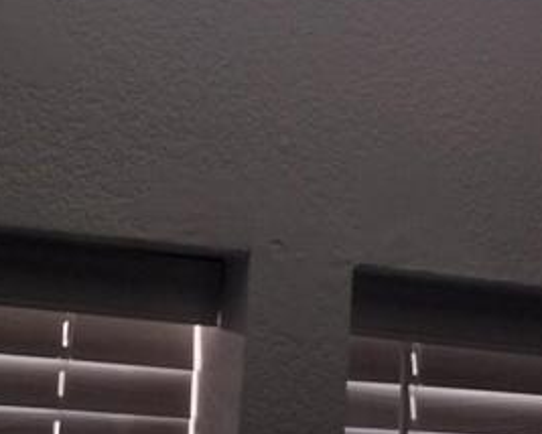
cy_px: -193
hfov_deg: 18.7
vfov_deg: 14.4
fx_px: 1621
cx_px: 475
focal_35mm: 101
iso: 154
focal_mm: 4.71
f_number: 1.7
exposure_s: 1/120
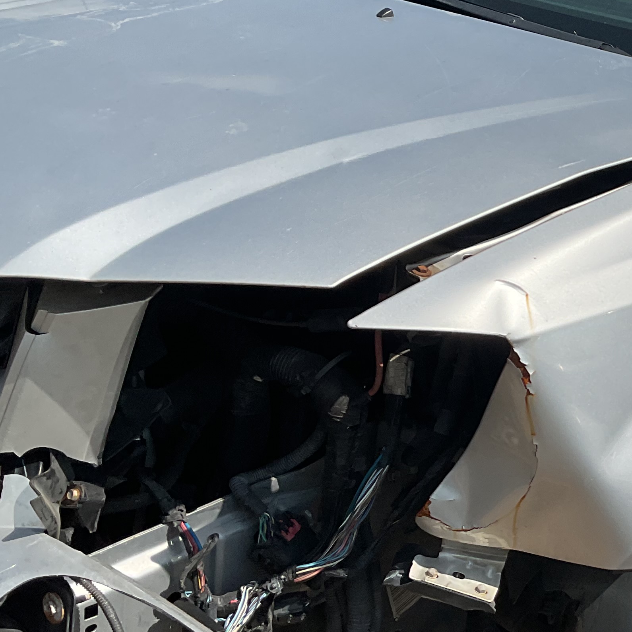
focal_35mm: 65
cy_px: 313
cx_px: 750
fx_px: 1343
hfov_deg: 24.2
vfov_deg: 26.5
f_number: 1.8
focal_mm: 3
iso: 16
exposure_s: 1/2538
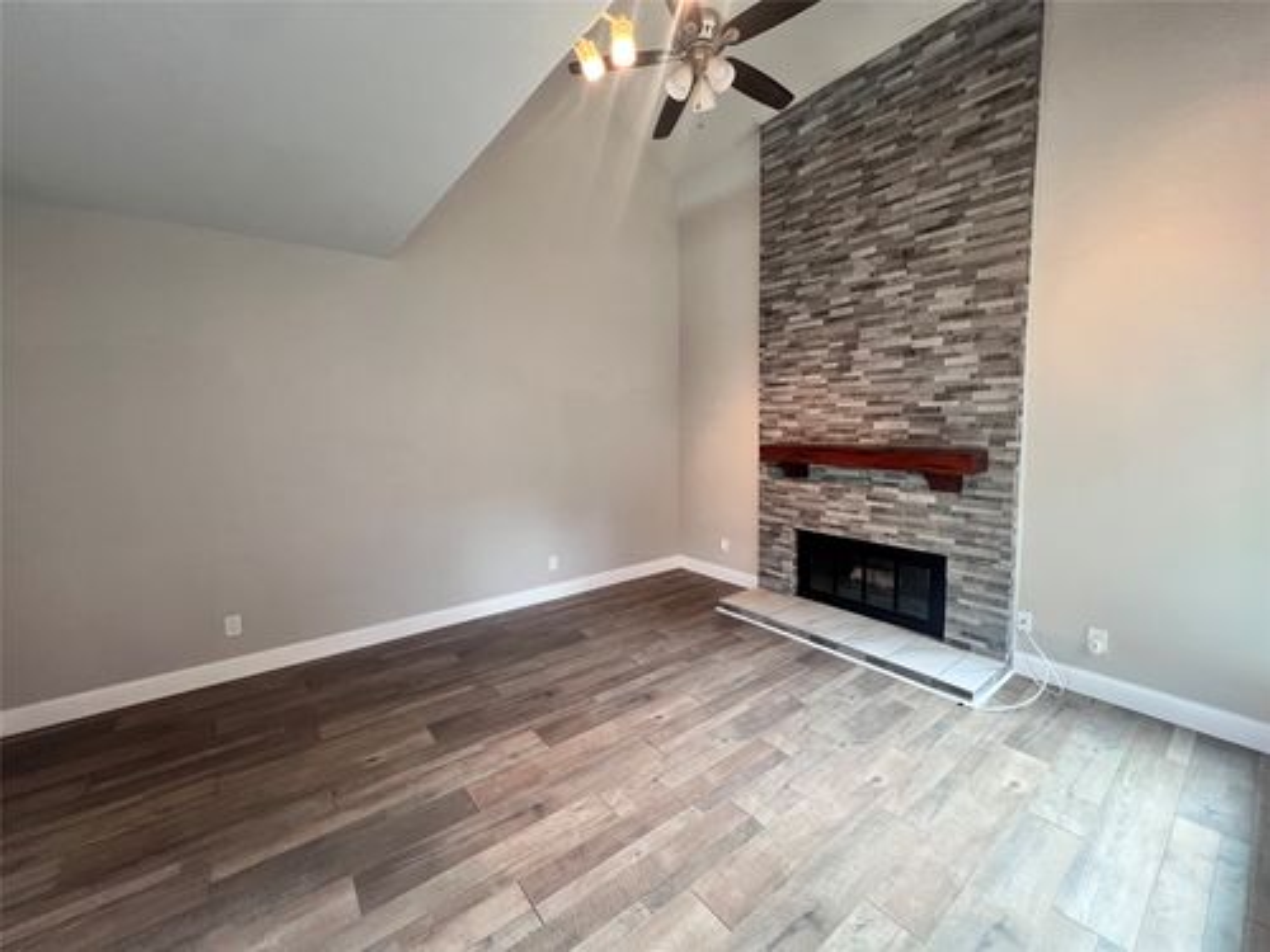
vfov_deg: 89.9
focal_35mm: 13
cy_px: 476
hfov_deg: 106.2
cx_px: 635
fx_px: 477
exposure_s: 1/60
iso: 200
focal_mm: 1.57
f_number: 1.8
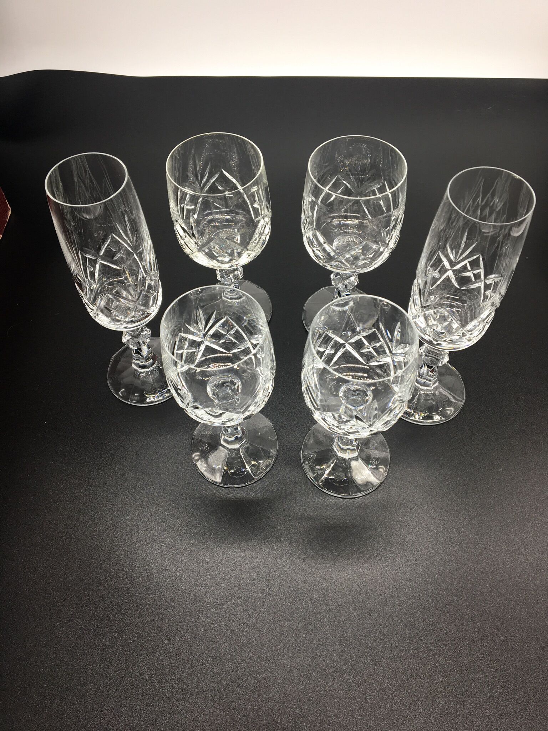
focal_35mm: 29
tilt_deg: -55.9
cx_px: 274
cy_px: 366
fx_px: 612
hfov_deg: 48.2
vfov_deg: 61.7
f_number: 2.2
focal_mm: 4.15
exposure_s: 1/100
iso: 32
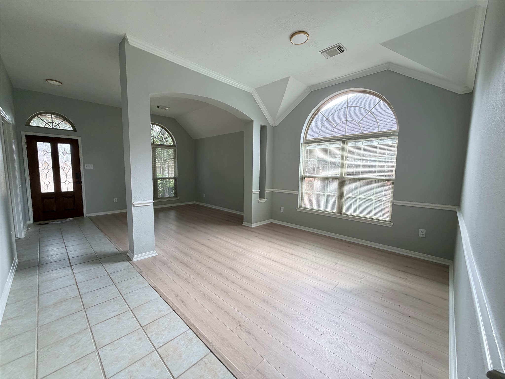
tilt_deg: -5.0
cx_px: 252
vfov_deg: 85.7
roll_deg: +0.1
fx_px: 204
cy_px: 190
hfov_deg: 102.1
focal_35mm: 14
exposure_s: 1/121
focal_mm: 2.22
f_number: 2.2
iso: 200
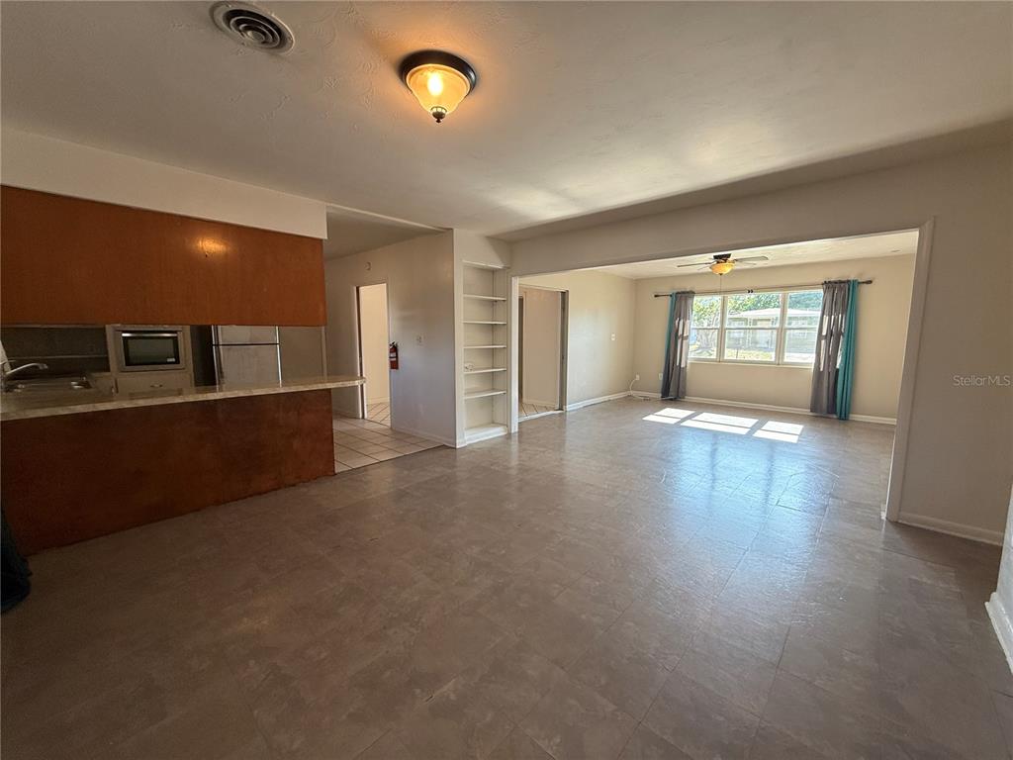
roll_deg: +0.3
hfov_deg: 102.1
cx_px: 506
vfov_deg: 85.7
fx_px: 410
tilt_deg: -7.2
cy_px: 380
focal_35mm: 14
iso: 200
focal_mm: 2.22
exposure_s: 1/120
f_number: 2.2
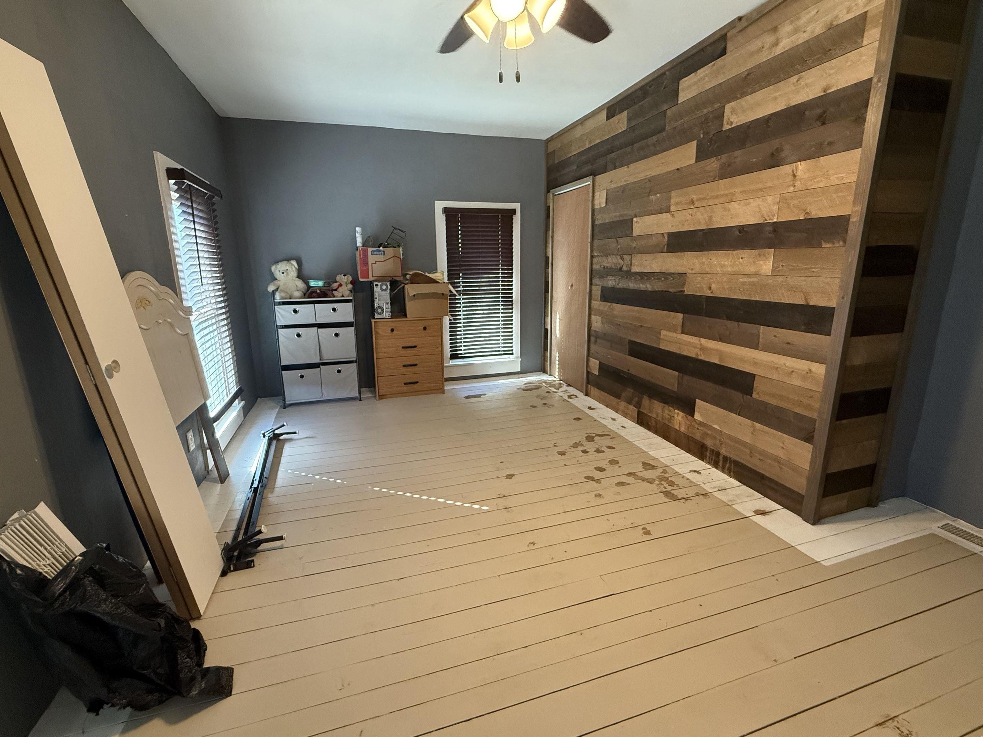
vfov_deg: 81.7
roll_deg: +1.3
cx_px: 481
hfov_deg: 98.2
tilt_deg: -11.3
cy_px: 352
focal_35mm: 15
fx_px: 426
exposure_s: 1/120
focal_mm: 2.22
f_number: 2.2
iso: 640
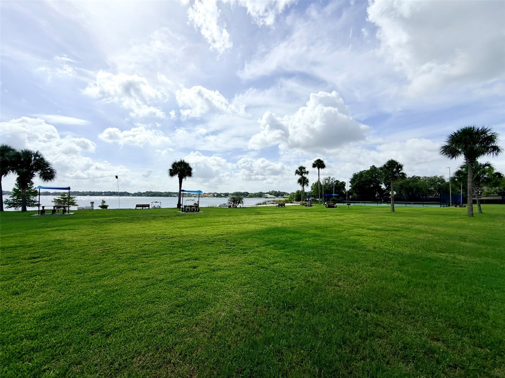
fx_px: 204
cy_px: 189
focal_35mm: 14
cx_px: 252
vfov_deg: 85.7
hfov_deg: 102.1
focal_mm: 2.22
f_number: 2.2
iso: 20
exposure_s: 1/2506
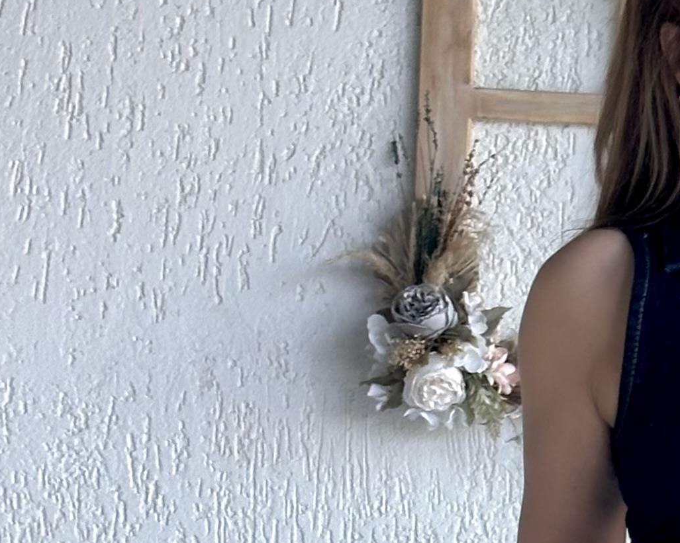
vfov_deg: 8.2
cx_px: 925
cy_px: 828
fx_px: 3702
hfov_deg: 10.2
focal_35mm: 184
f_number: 1.78
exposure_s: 1/122
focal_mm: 6.86
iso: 64
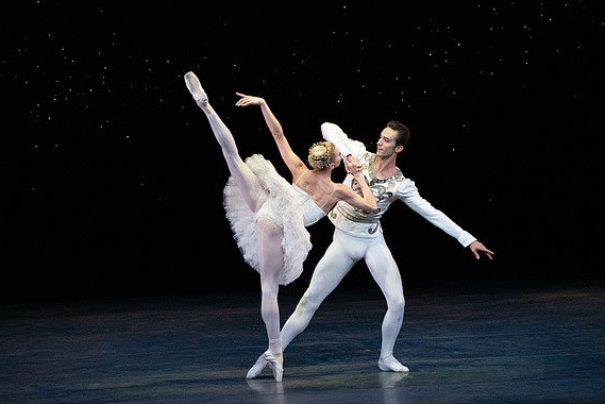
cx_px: 303
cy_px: 204
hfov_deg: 6.4
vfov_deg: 4.2
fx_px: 5448
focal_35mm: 324
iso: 20000
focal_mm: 318
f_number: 11
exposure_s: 1/500
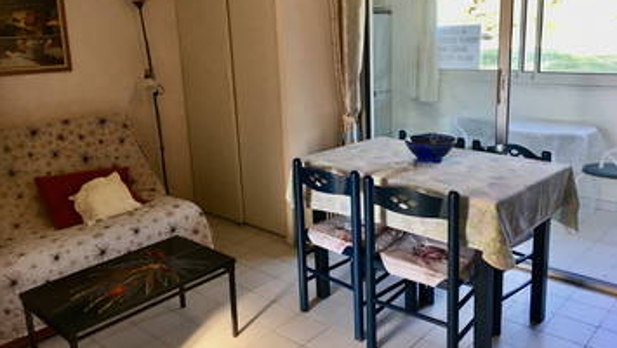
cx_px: 311
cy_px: 141
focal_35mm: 32
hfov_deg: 61.0
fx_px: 524
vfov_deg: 36.6
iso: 32
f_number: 2.2
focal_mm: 4.15
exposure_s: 1/33
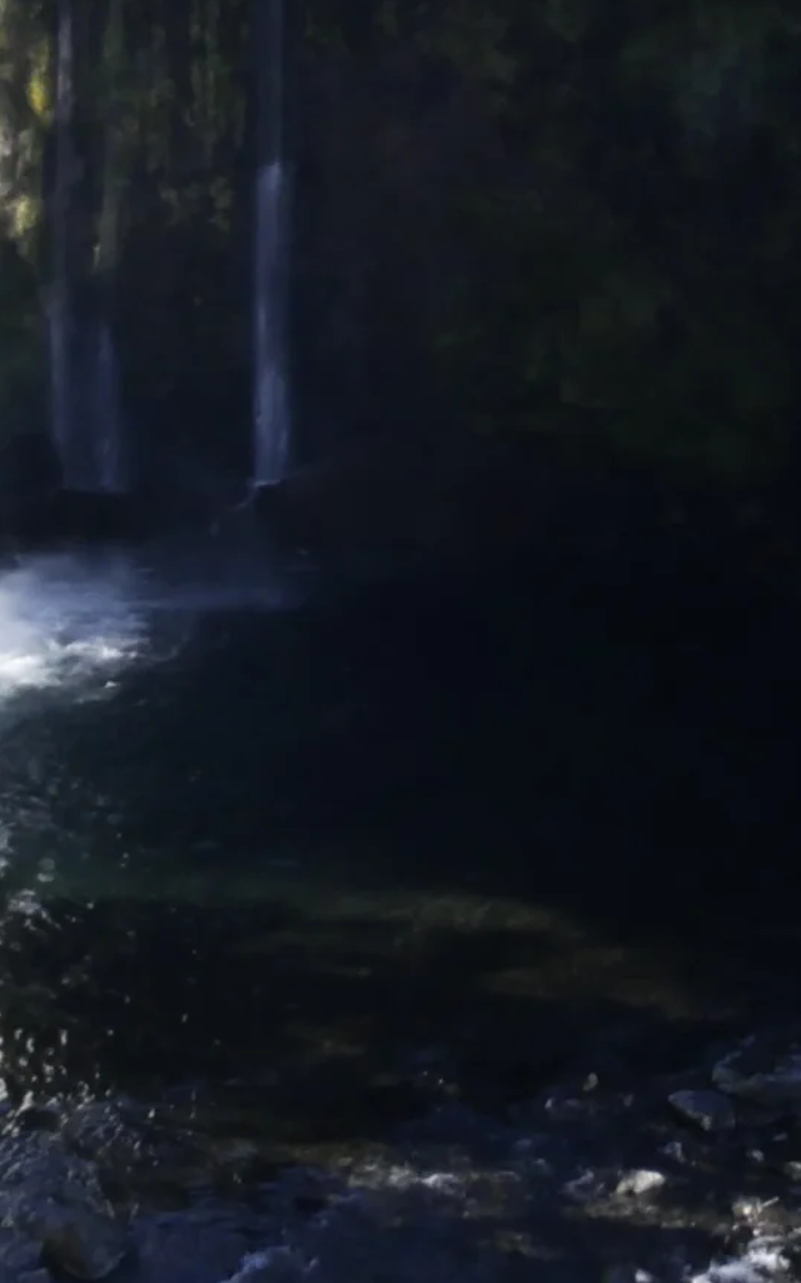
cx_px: 1079
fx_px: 3284
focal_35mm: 94
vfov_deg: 21.1
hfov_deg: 13.3
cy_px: -101
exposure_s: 1/20
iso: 800
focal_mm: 15
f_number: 20
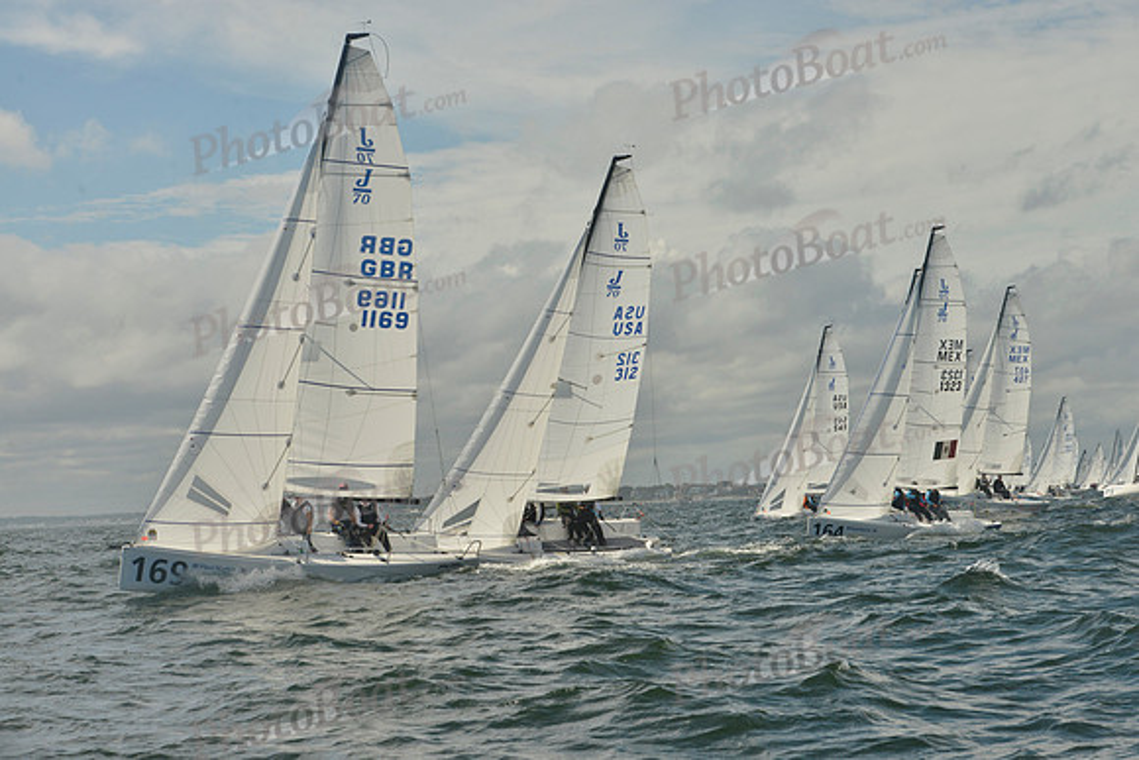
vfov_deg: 19.5
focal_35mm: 70
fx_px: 2215
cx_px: 570
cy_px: 380
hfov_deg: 28.8
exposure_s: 1/1250
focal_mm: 70
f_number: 13
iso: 400
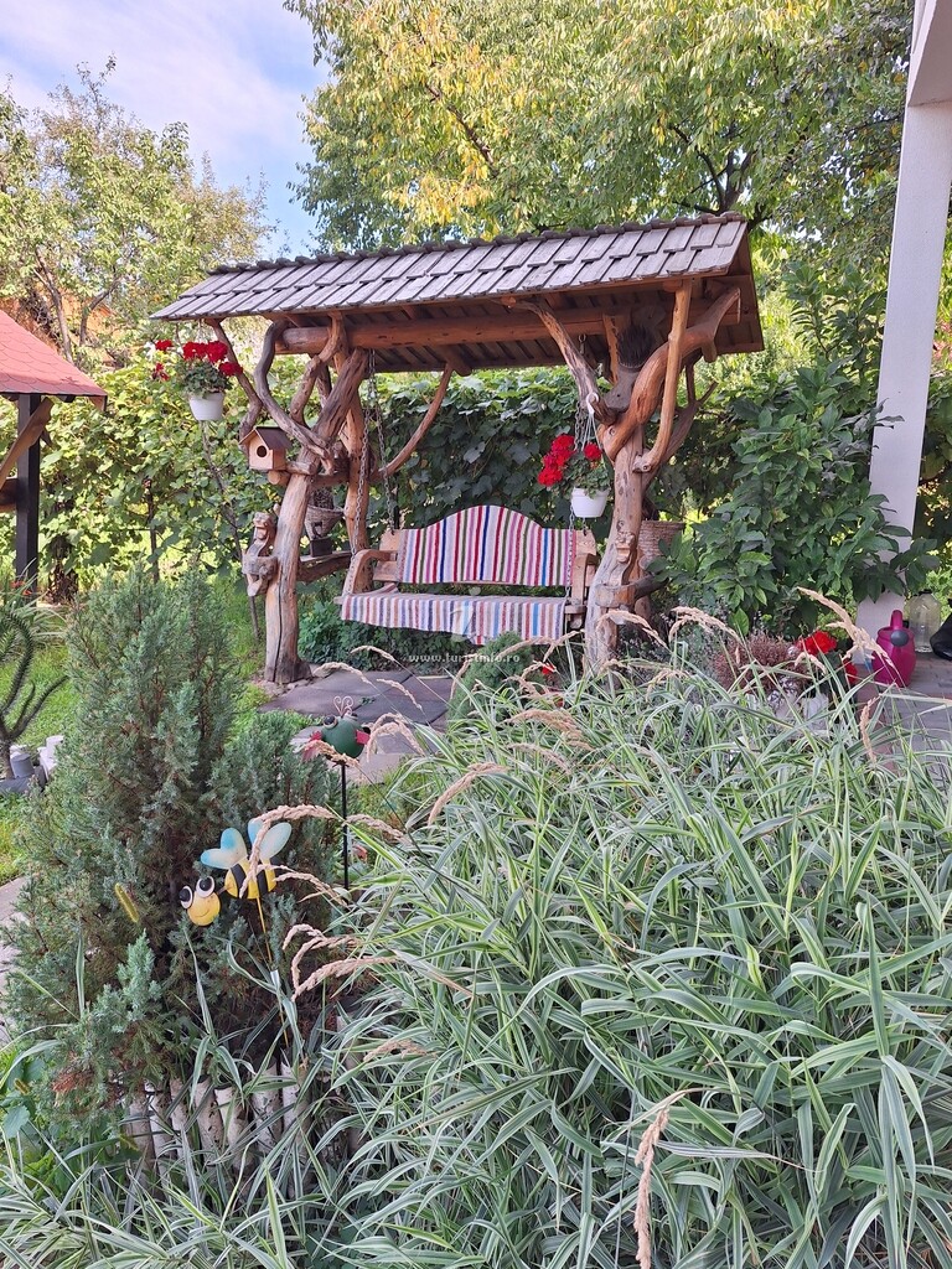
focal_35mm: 23
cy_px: 634
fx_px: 843
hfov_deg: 58.9
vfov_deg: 73.9
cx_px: 476
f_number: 1.8
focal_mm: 5.54
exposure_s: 1/289
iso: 40
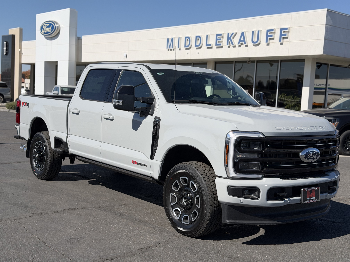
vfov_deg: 30.3
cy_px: 131
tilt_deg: -5.6
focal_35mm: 48
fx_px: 485
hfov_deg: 39.7
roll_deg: -2.5
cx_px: 175
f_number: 1.78
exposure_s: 1/7874
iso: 64
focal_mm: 6.76
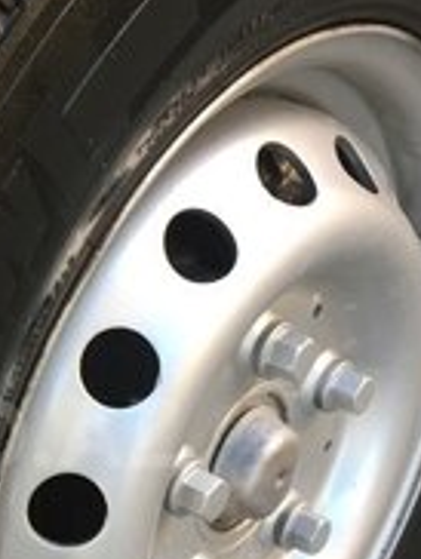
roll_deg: +23.9
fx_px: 1278
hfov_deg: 18.0
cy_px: 433
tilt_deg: -43.6
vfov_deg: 24.4
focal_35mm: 79
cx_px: -55
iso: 32
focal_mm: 4.15
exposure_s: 1/33
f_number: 2.2
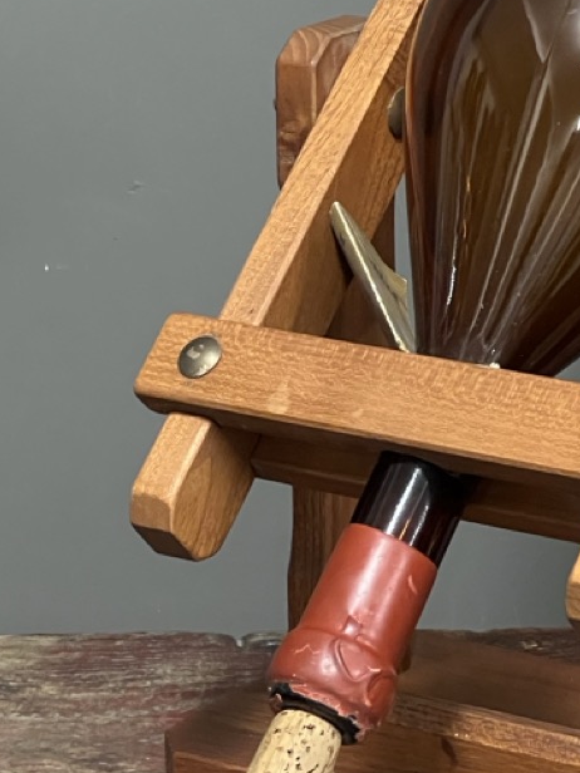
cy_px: 262
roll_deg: +1.3
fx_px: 3574
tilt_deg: -14.2
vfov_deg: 12.3
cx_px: 554
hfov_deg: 9.2
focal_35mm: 160
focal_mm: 9
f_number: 2.8
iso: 1000
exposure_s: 1/25
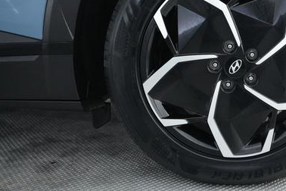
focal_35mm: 44
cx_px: 240
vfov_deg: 30.3
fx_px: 350
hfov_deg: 42.0
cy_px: 68
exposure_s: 1/160
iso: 6400
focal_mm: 26
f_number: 2.8
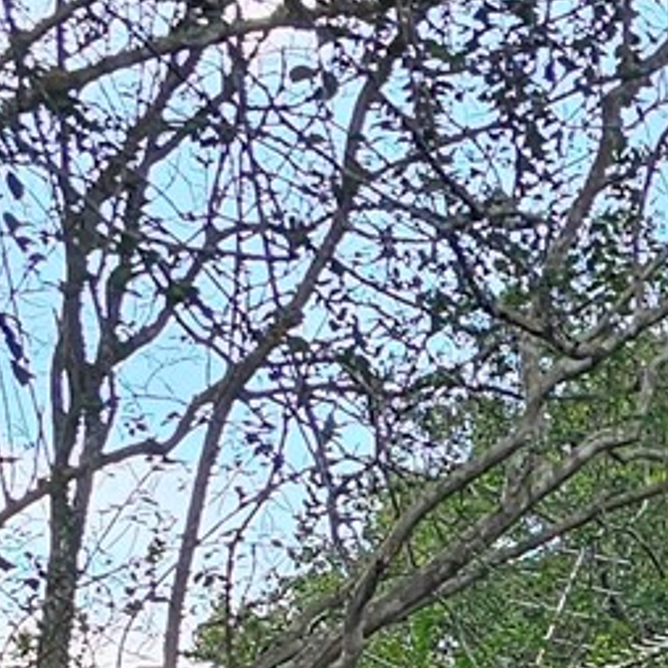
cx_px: 1105
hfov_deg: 10.2
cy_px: 1744
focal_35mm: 164
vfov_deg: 9.2
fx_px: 3581
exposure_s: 1/180
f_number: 1.7
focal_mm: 6.3
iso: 32
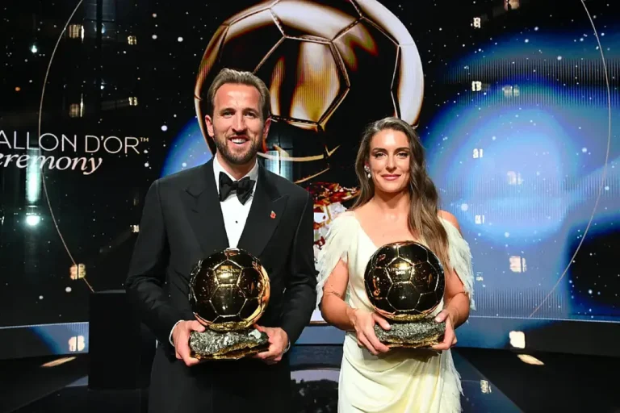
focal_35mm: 32
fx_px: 542
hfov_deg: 59.5
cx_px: 310
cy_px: 206
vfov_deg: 41.7
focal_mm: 31.5
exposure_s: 1/250
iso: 5000
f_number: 5.6
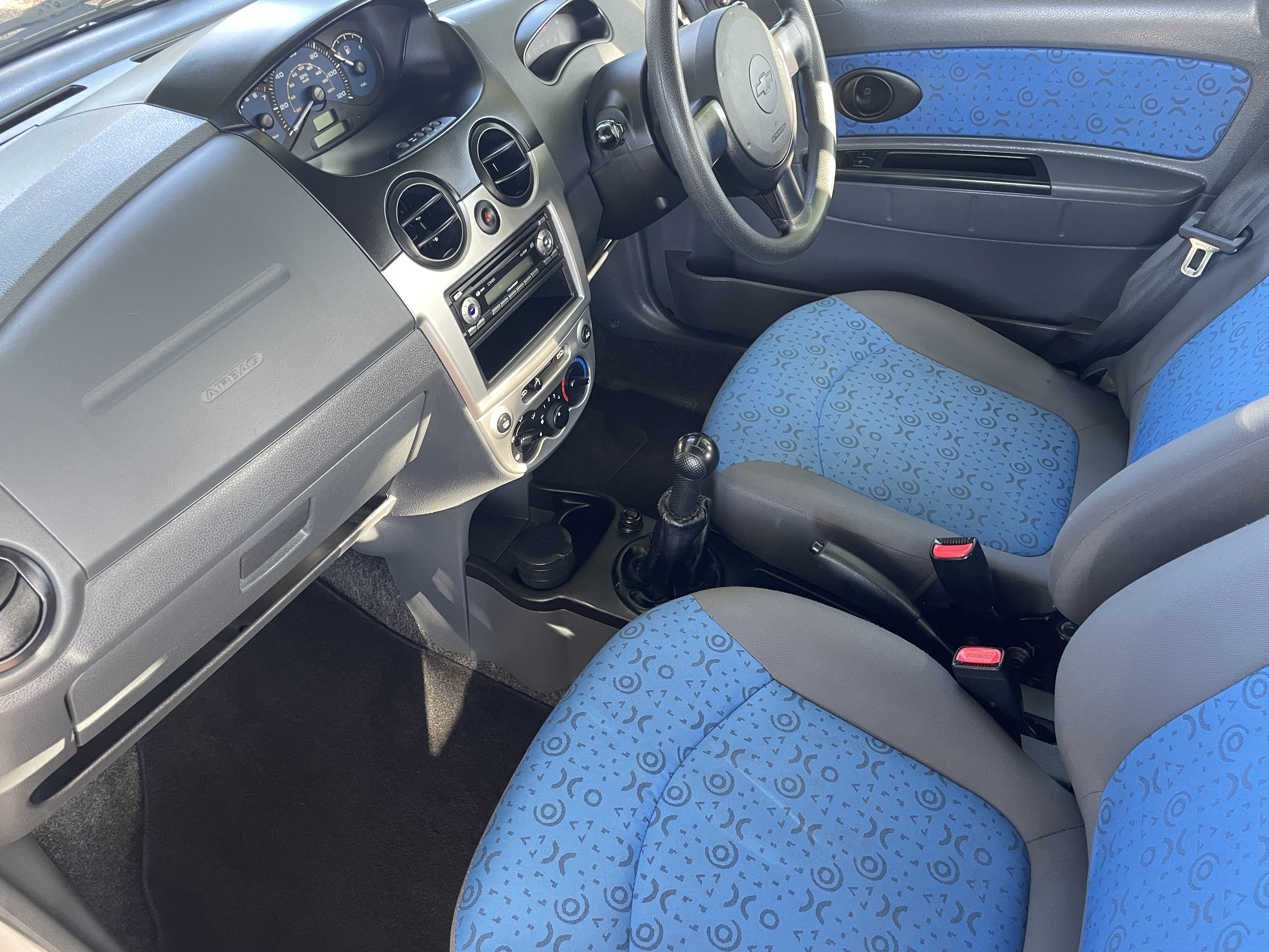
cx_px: 634
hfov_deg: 67.3
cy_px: 476
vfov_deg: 53.1
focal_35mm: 26
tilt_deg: -45.0
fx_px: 953
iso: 320
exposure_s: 1/60
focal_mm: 4.2
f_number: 1.6
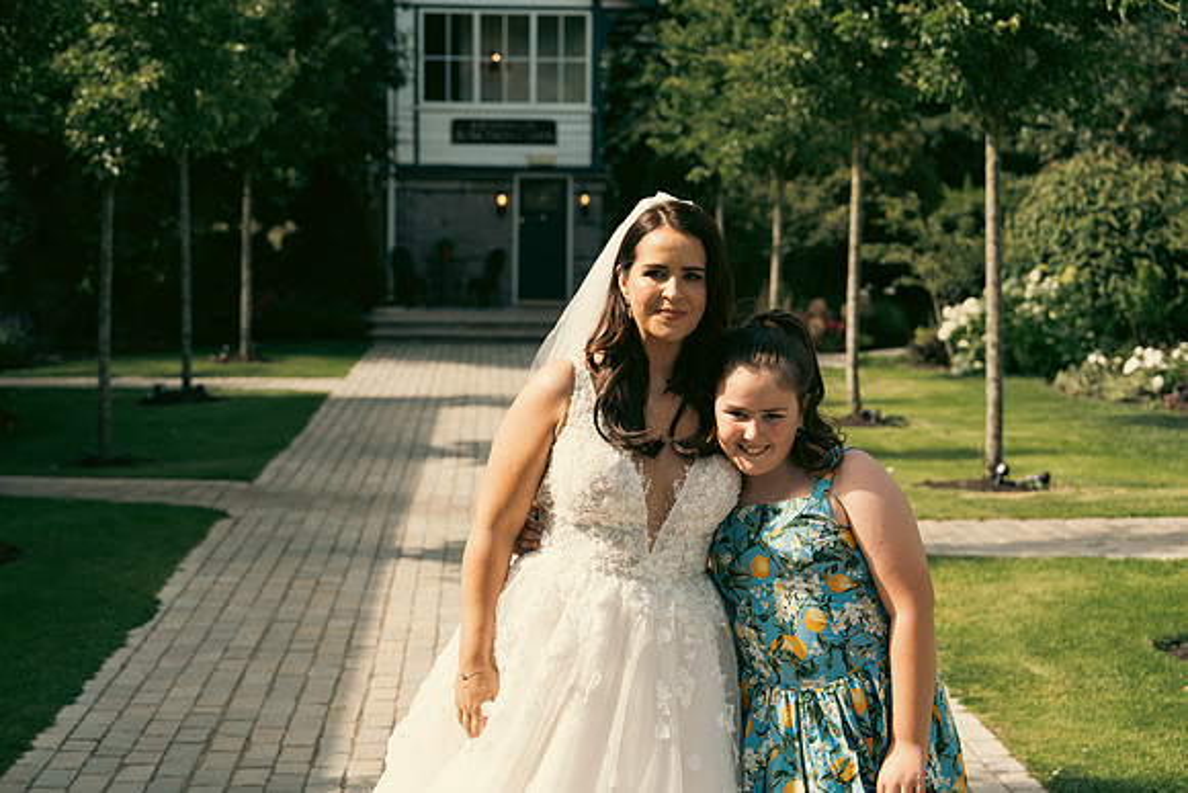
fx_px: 2310
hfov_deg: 28.8
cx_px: 594
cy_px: 396
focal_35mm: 70
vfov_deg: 19.5
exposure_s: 1/500
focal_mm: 70
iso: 160
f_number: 5
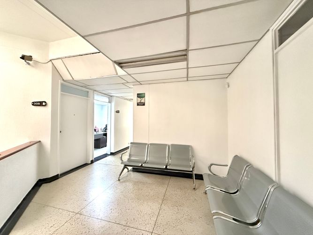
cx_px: 156
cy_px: 118
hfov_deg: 102.1
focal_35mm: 14
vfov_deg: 85.7
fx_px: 127
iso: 1250
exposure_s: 1/60
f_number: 2.2
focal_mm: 2.22
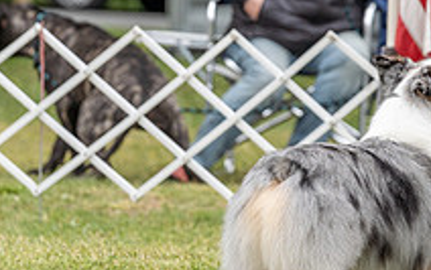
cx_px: 457
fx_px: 6726
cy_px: -37
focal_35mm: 572
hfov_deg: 3.7
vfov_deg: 2.3
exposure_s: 1/1000
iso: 400
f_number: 4.5
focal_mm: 171
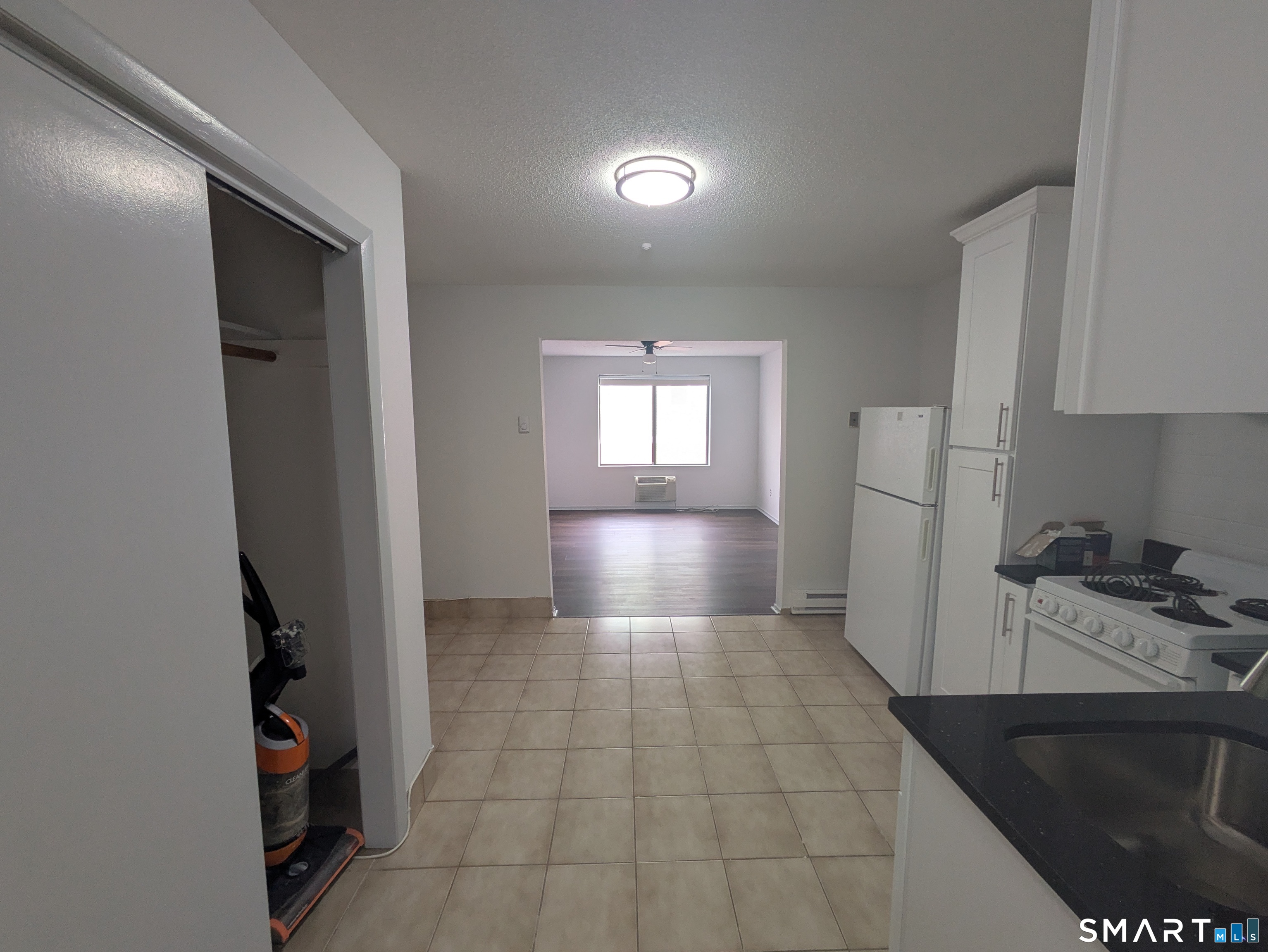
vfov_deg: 85.7
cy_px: 476
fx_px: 513
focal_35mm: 14
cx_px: 634
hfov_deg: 102.0
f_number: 2.2
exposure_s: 1/60
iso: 66
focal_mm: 1.83
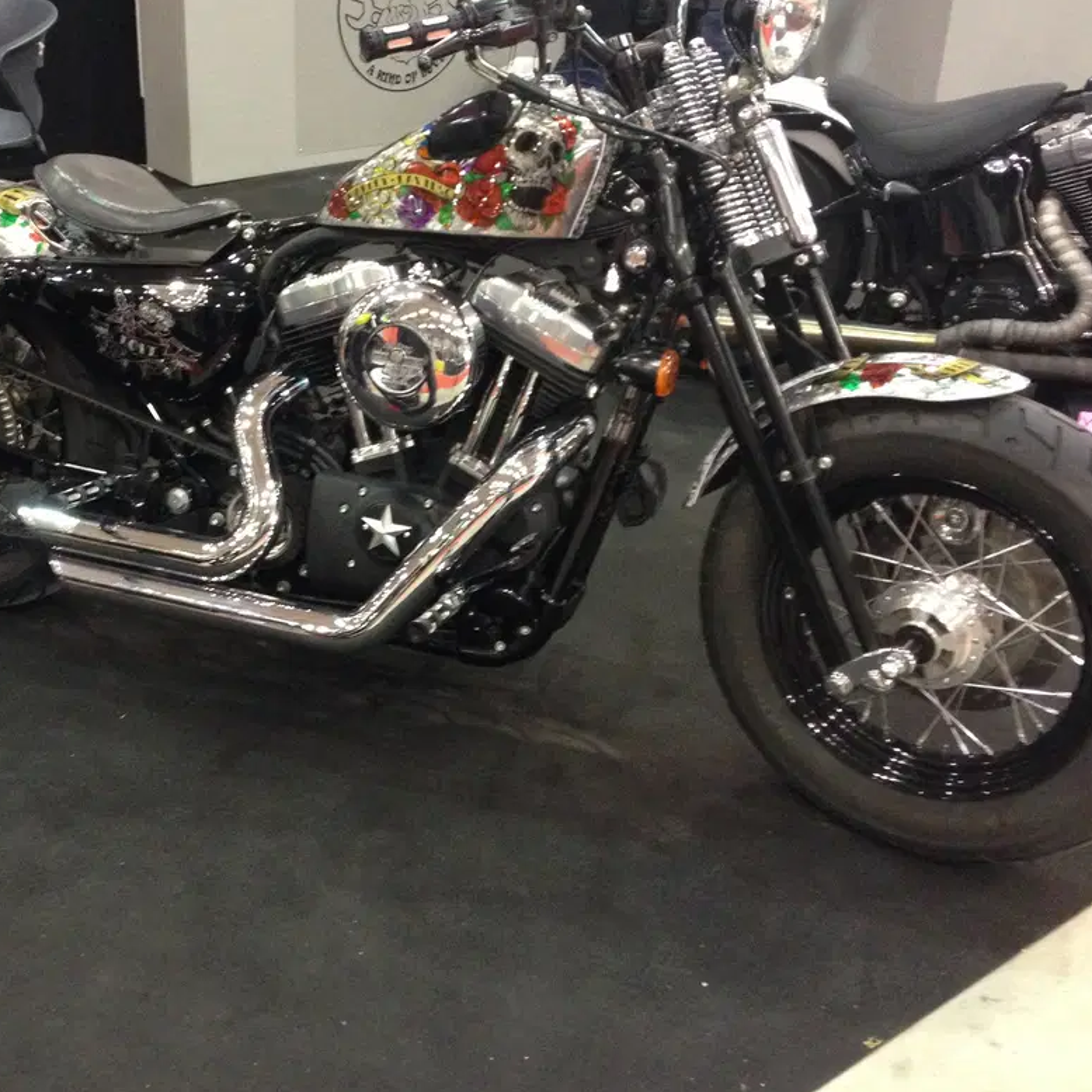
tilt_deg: -27.9
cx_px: 383
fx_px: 1606
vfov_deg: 37.5
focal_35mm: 45
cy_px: 495
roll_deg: +0.6
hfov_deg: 37.2
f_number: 2.4
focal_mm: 4.12
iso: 400
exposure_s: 1/15
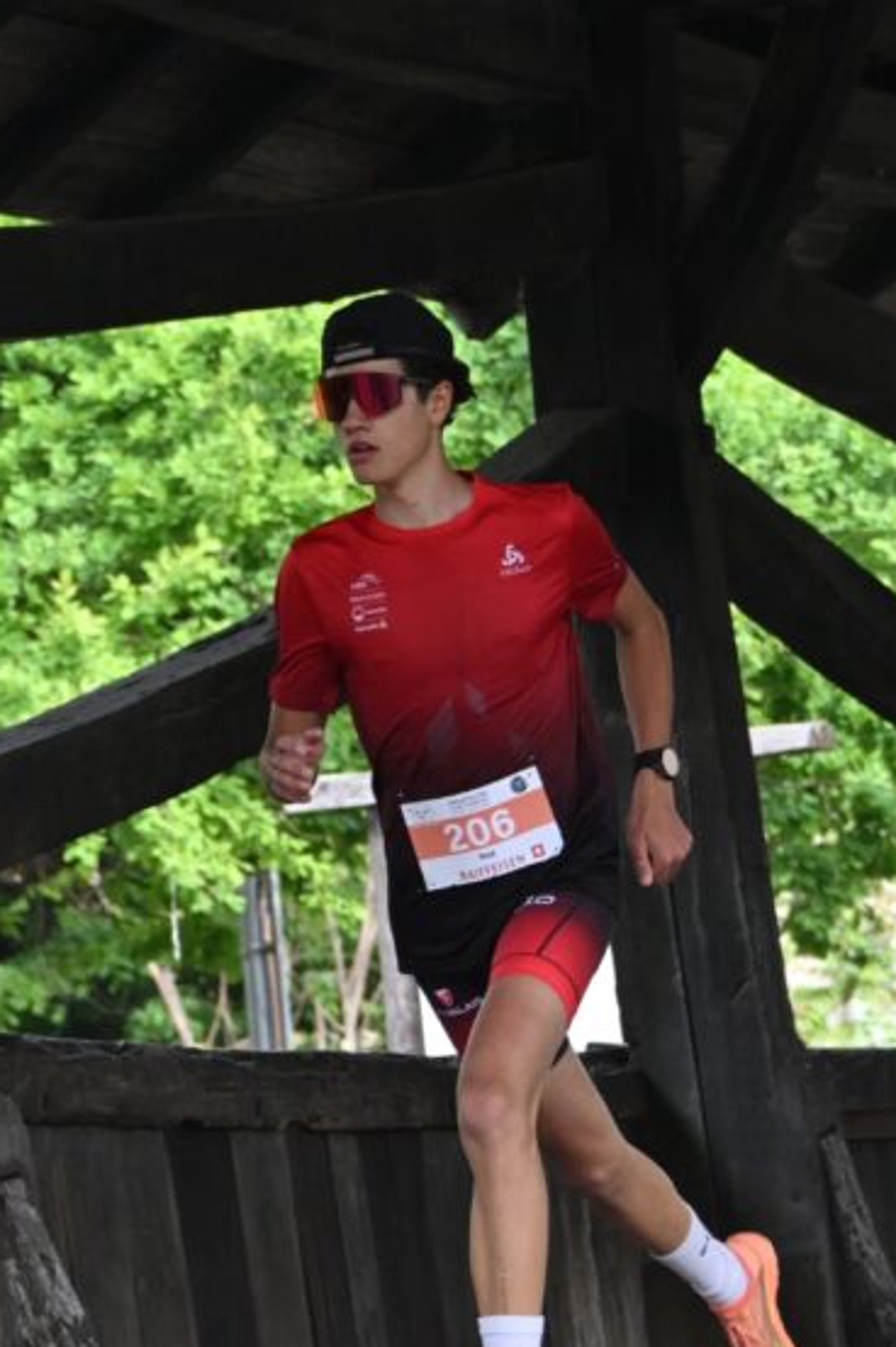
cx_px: 377
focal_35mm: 297
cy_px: 887
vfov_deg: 6.9
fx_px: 11103
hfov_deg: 4.6
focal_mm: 95
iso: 1800
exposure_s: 1/800
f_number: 6.3
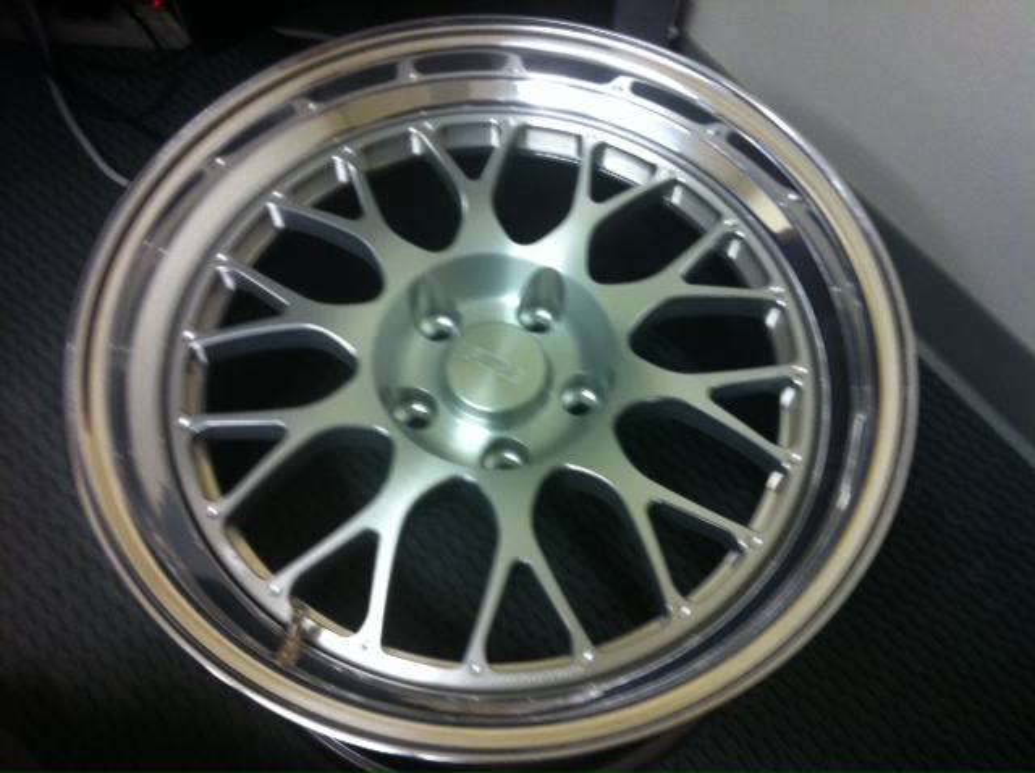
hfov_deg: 52.7
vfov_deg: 40.6
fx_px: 1045
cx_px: 518
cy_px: 386
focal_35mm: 35
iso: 160
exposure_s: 1/15
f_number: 2.8
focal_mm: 3.85
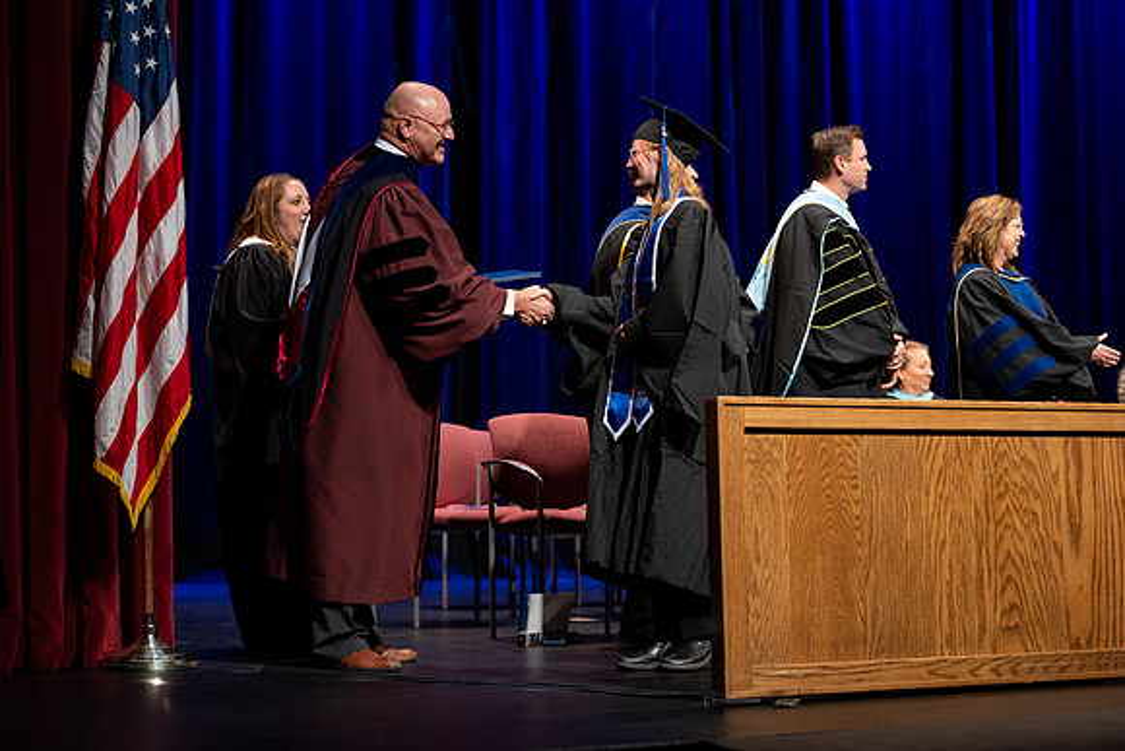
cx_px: 562
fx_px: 2188
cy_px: 376
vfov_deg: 19.5
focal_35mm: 70
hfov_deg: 28.8
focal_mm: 70
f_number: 2.8
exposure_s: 1/250
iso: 640
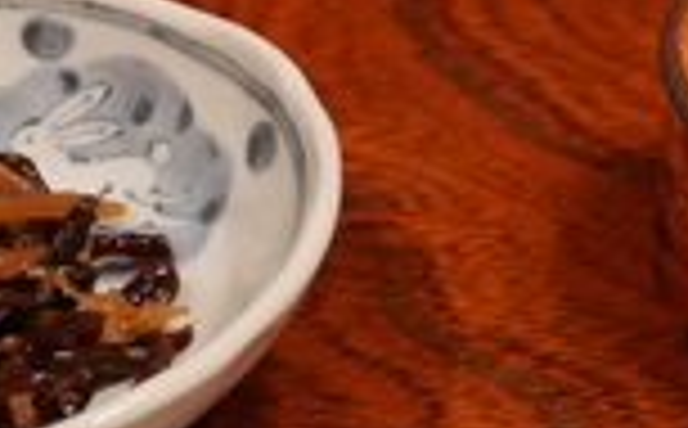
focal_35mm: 125
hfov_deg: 16.6
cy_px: 200
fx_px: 2339
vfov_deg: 10.4
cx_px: 549
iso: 3200
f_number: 3.7
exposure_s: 1/40
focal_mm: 15
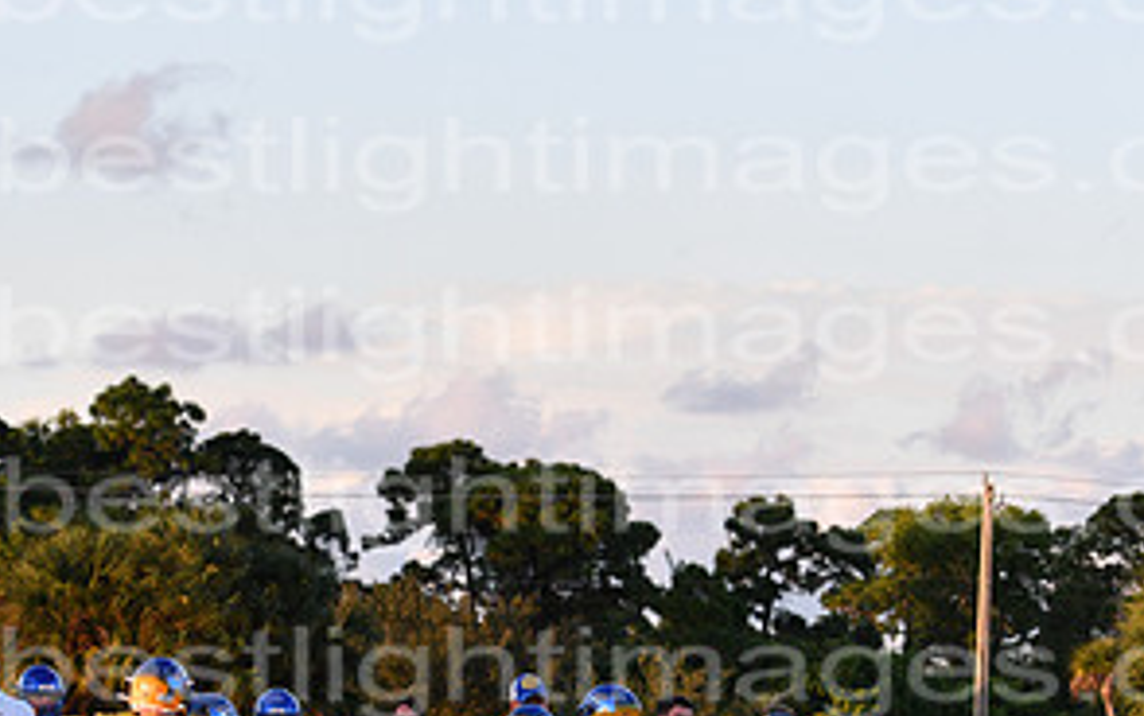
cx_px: 518
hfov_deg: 9.9
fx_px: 6581
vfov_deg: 6.2
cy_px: 590
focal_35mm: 211
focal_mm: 70
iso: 400
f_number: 4
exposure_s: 1/1000
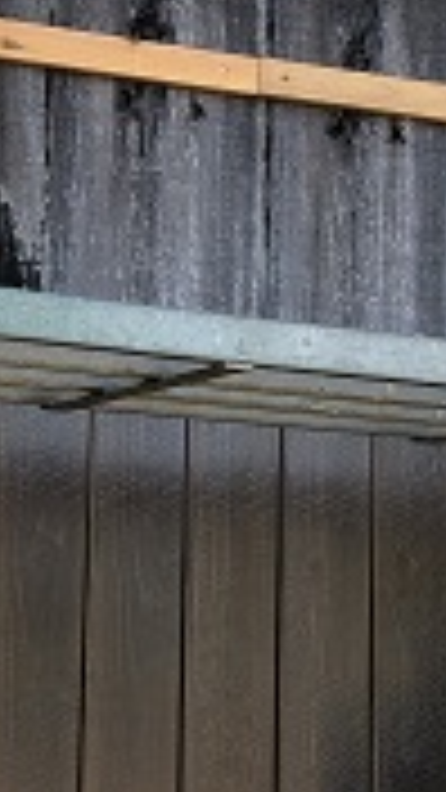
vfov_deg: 19.3
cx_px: 99
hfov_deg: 10.9
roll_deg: -1.6
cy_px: 351
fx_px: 2334
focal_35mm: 111
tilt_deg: +6.8
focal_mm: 3.99
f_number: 1.8
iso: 20
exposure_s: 1/131
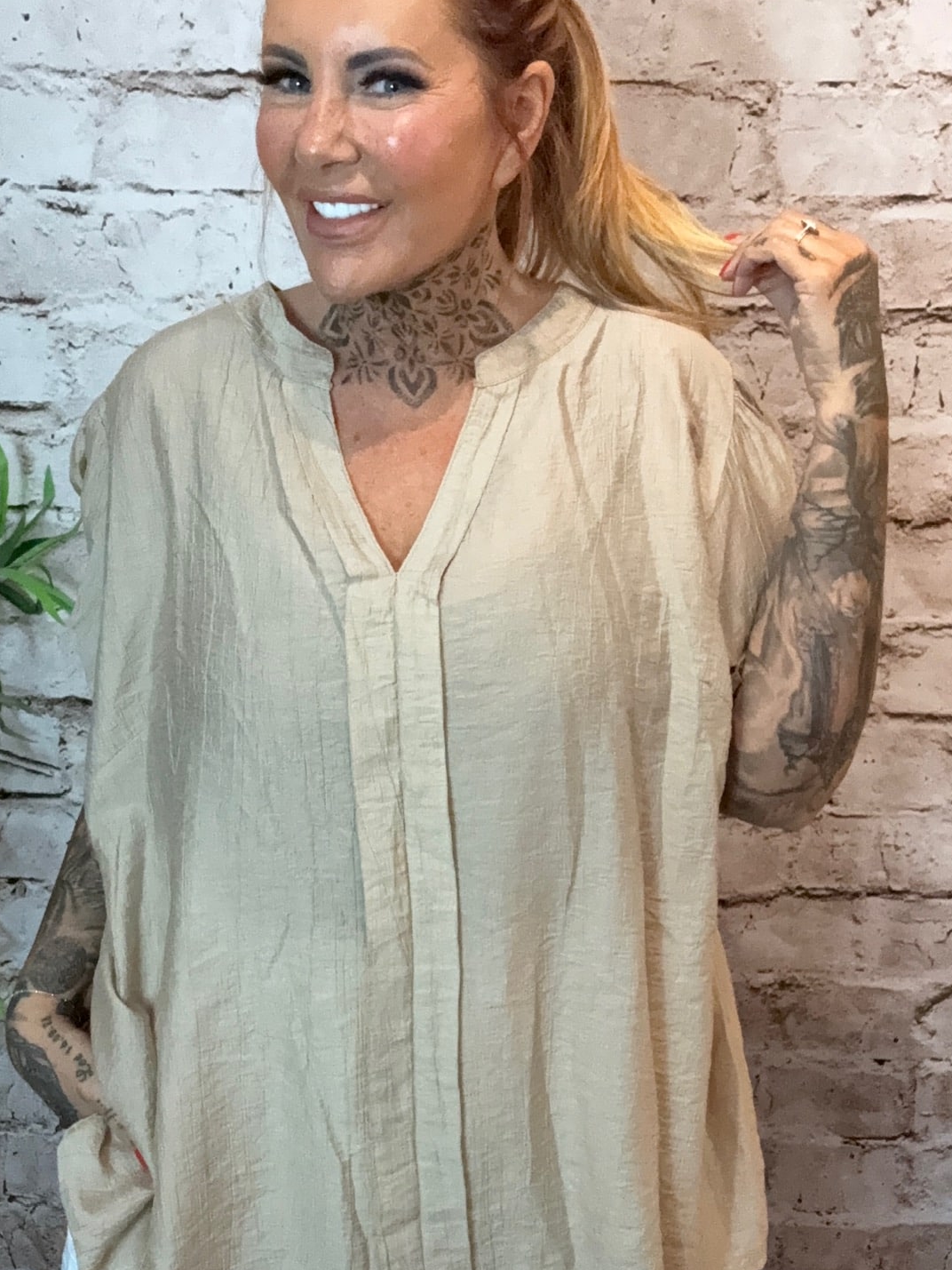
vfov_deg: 43.7
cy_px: 723
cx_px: 411
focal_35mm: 43
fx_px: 1577
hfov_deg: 33.6
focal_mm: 2.69
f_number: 1.9
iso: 250
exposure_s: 1/50
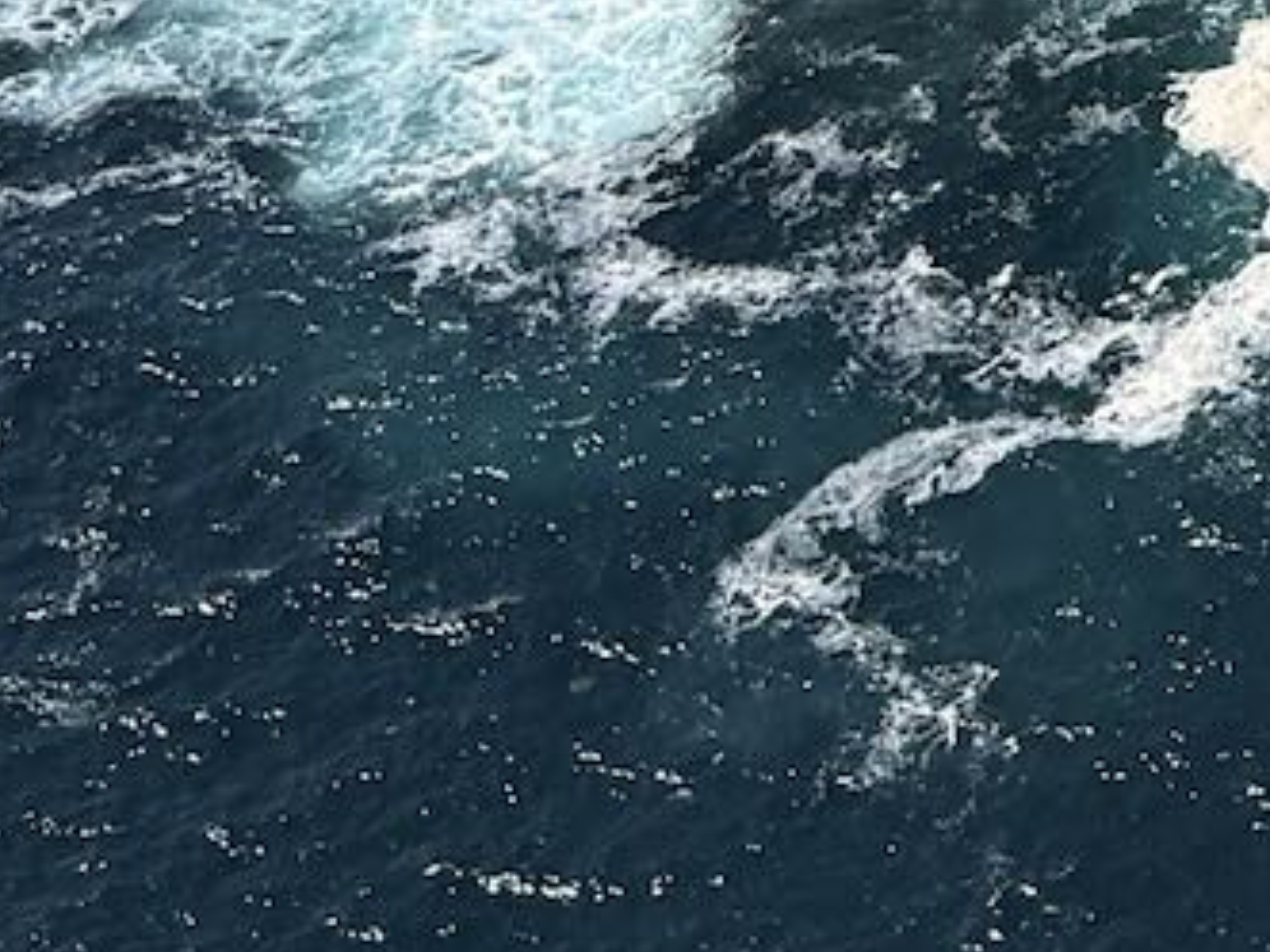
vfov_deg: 9.3
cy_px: -1082
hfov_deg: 11.8
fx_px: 5430
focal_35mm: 148
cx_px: 2651
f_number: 1.78
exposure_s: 1/4975
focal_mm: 6.76
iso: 100
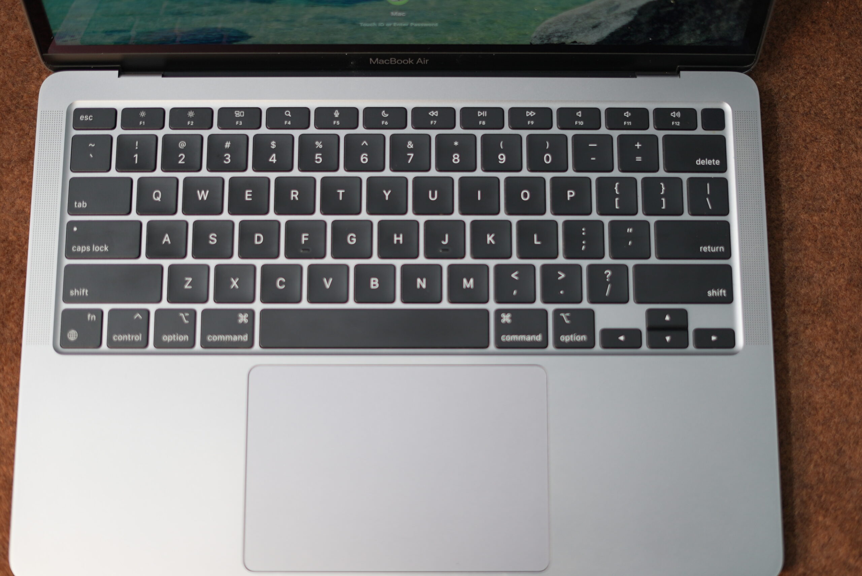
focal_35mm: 50
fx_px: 1198
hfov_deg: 39.6
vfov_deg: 27.0
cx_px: 431
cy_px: 288
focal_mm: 50
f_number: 1.8
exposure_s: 1/100
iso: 320
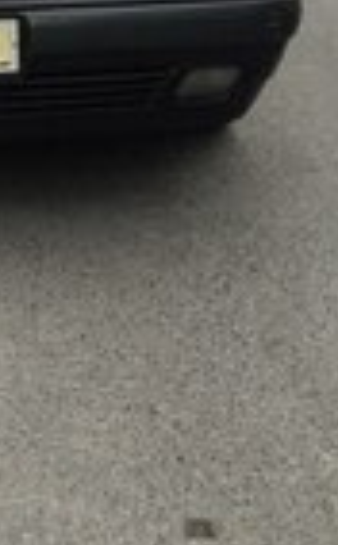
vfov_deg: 18.9
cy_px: -127
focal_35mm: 104
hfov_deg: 12.2
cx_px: -73
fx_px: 1542
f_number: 1.9
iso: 40
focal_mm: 3.7
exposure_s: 1/439
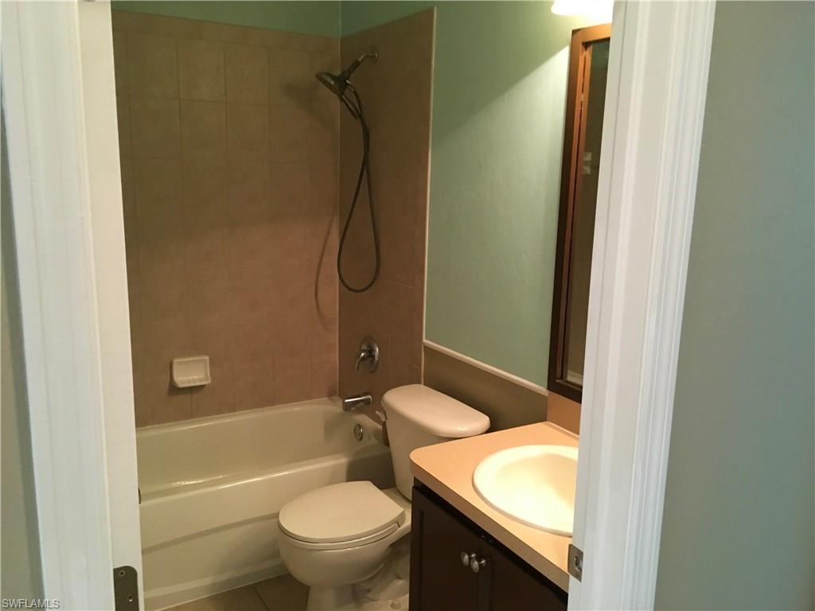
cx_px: 408
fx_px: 683
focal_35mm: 29
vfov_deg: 48.2
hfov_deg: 61.7
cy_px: 306
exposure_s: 1/30
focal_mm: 4.15
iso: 200
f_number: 2.2
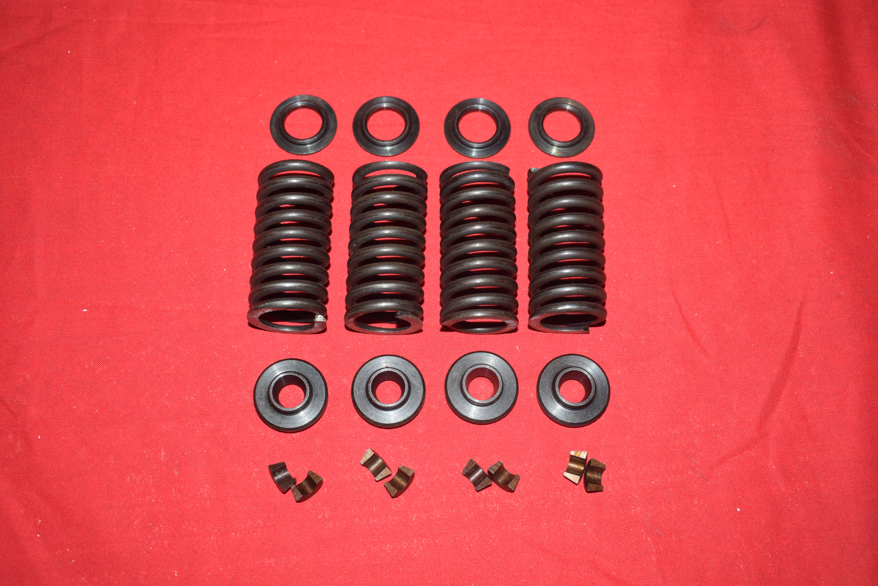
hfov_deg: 45.0
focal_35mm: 44
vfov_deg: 30.9
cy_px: 293
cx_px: 439
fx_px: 1061
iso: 1000
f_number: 5.6
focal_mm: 29
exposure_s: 1/160
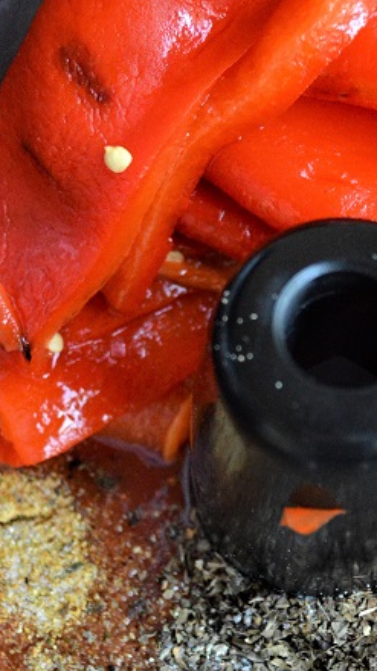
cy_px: 332
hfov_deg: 16.9
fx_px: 1262
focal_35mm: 71
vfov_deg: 29.7
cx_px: 272
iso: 3200
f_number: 4
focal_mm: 22
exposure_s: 1/320
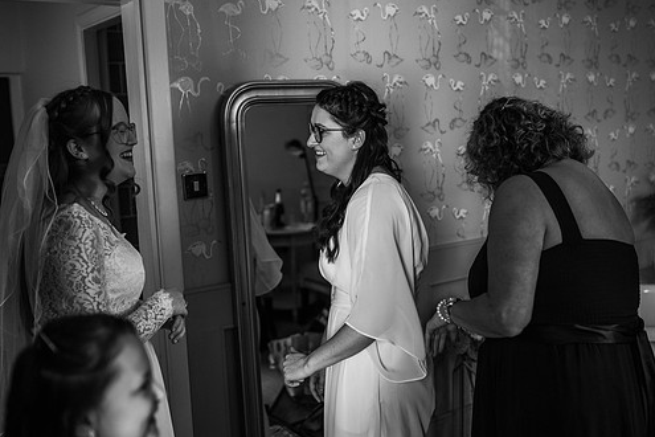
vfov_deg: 32.6
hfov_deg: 47.4
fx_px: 746
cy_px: 220
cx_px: 298
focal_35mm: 41
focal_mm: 35
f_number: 2
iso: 560
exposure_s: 1/200
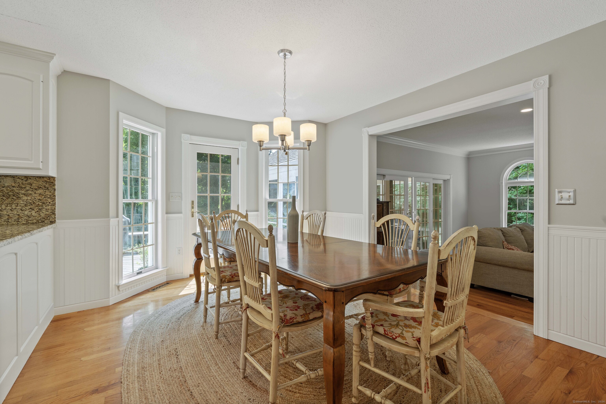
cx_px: 303
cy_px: 202
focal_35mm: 16
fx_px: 269
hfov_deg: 96.7
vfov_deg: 73.7
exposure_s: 1/8
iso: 400
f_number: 9
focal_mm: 16
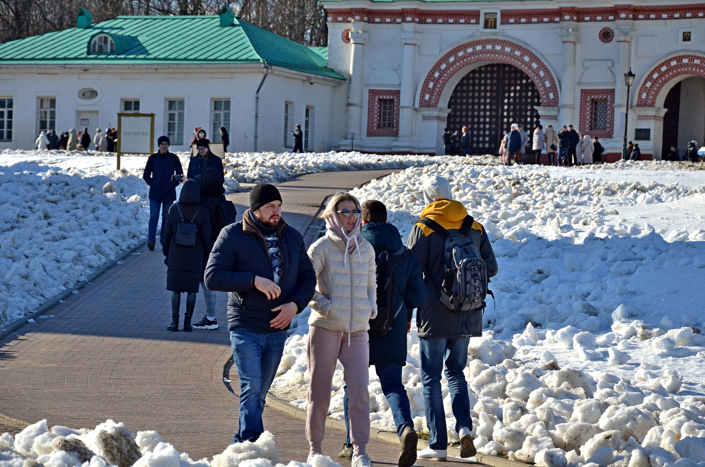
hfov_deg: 13.1
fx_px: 3078
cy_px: 234
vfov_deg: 8.7
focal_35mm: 158
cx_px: 352
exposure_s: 1/800
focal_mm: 105
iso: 200
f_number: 8
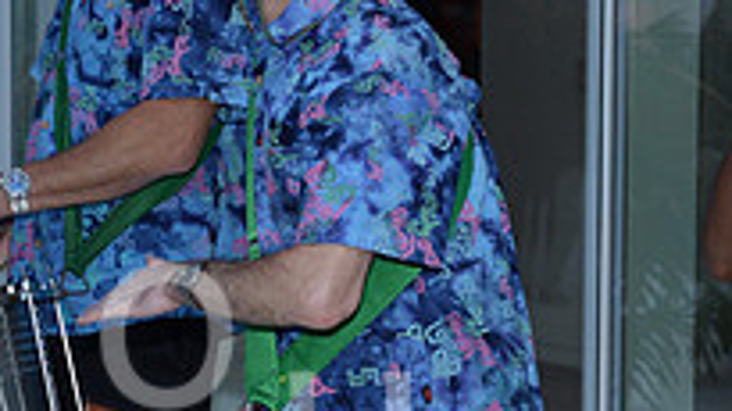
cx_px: 357
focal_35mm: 184
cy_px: 222
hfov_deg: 11.7
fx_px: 3569
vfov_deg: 6.6
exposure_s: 1/250
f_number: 5.6
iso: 1000
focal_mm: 62
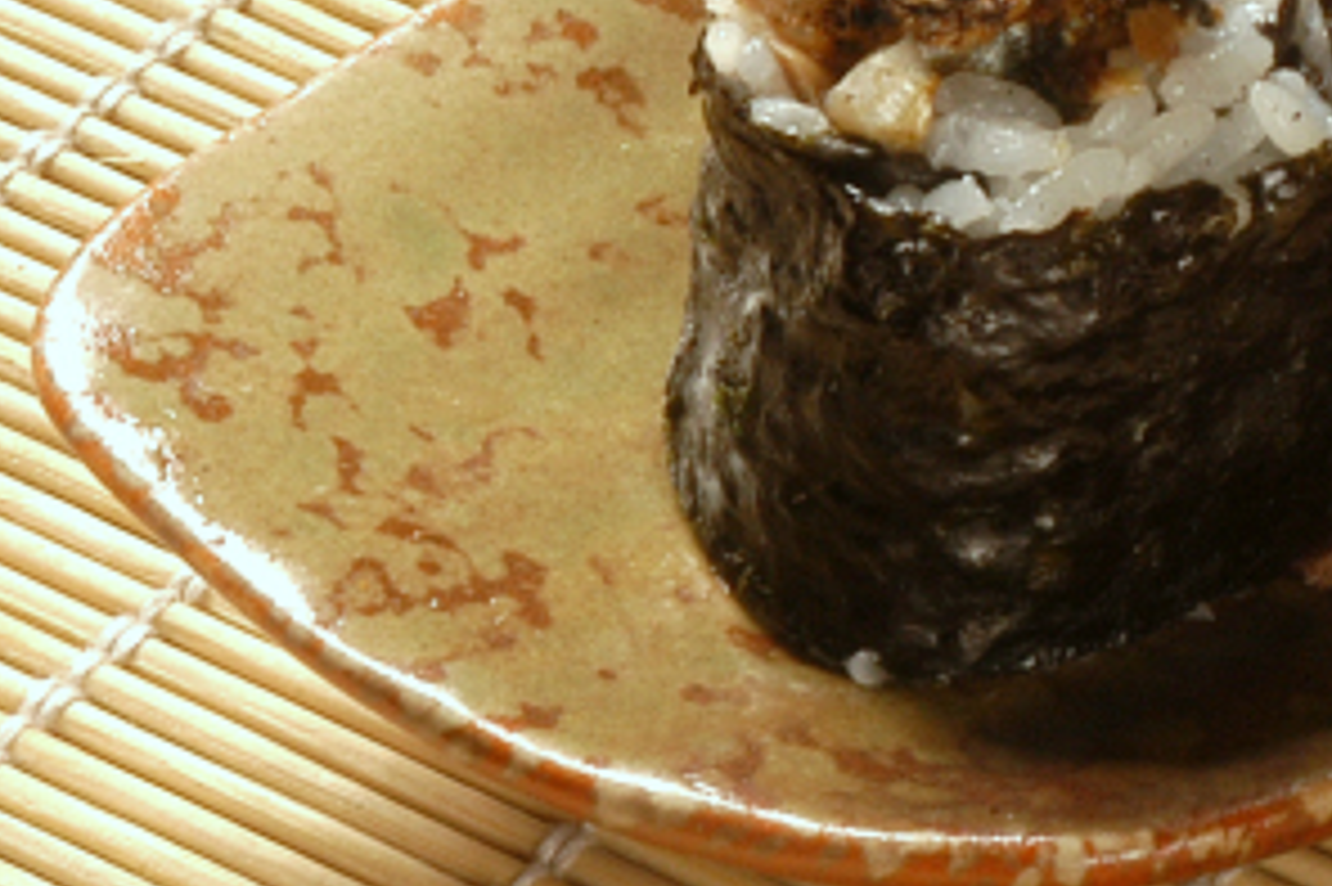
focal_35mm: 322
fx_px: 11907
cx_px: 2187
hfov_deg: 6.3
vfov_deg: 4.3
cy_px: -178
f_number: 29
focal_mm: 62
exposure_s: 1/60
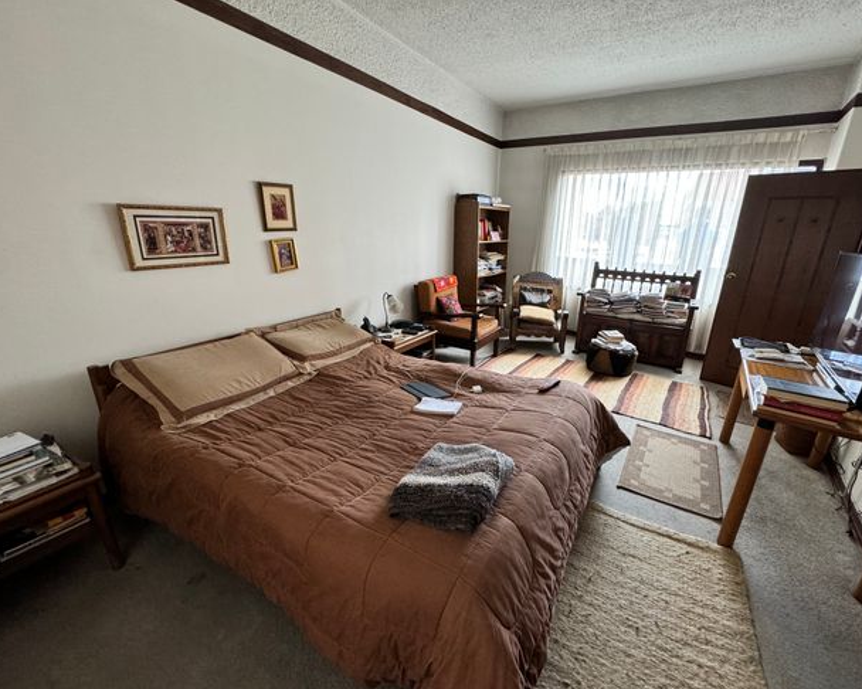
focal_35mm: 15
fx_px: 383
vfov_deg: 84.0
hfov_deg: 96.6
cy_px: 352
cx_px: 464
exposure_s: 1/60
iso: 250
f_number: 2.2
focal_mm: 2.22
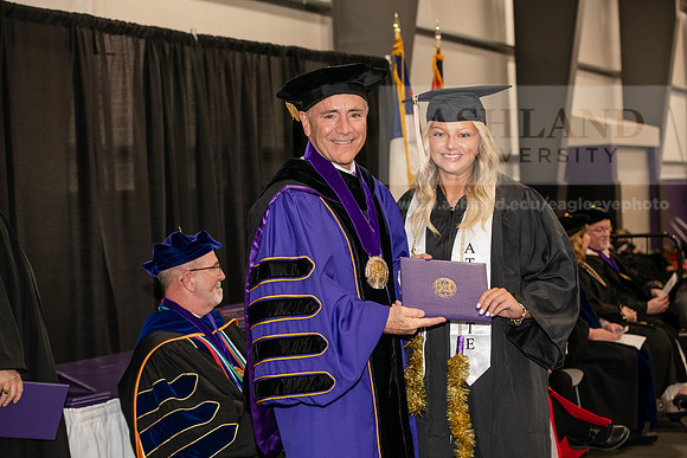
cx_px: 344
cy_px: 229
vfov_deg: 19.5
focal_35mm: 70
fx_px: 1336
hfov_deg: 28.8
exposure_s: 1/200
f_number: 5
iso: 2500
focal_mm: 70
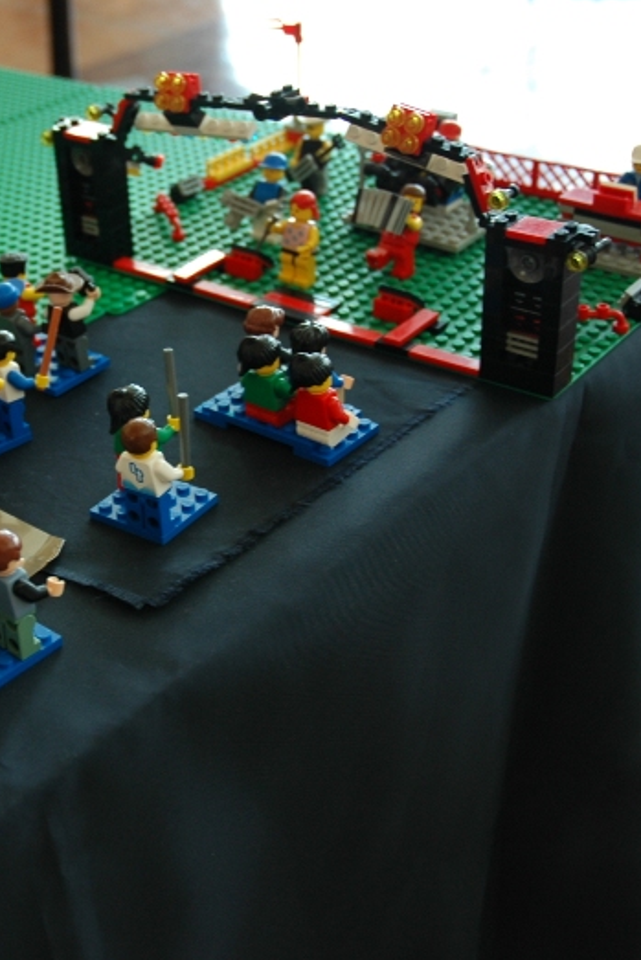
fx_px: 1468
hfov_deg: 24.0
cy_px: 484
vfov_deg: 36.2
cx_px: 73
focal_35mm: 55
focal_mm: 24
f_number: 3.8
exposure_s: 1/20
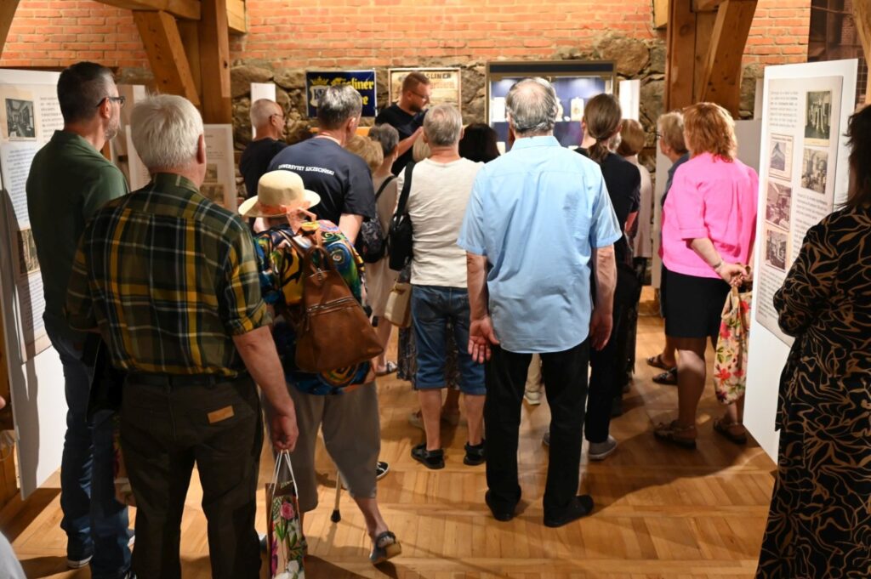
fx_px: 894
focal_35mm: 37
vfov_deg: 35.9
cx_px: 436
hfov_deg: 51.9
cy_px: 290
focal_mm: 37
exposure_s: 1/125
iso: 5000
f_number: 5.6
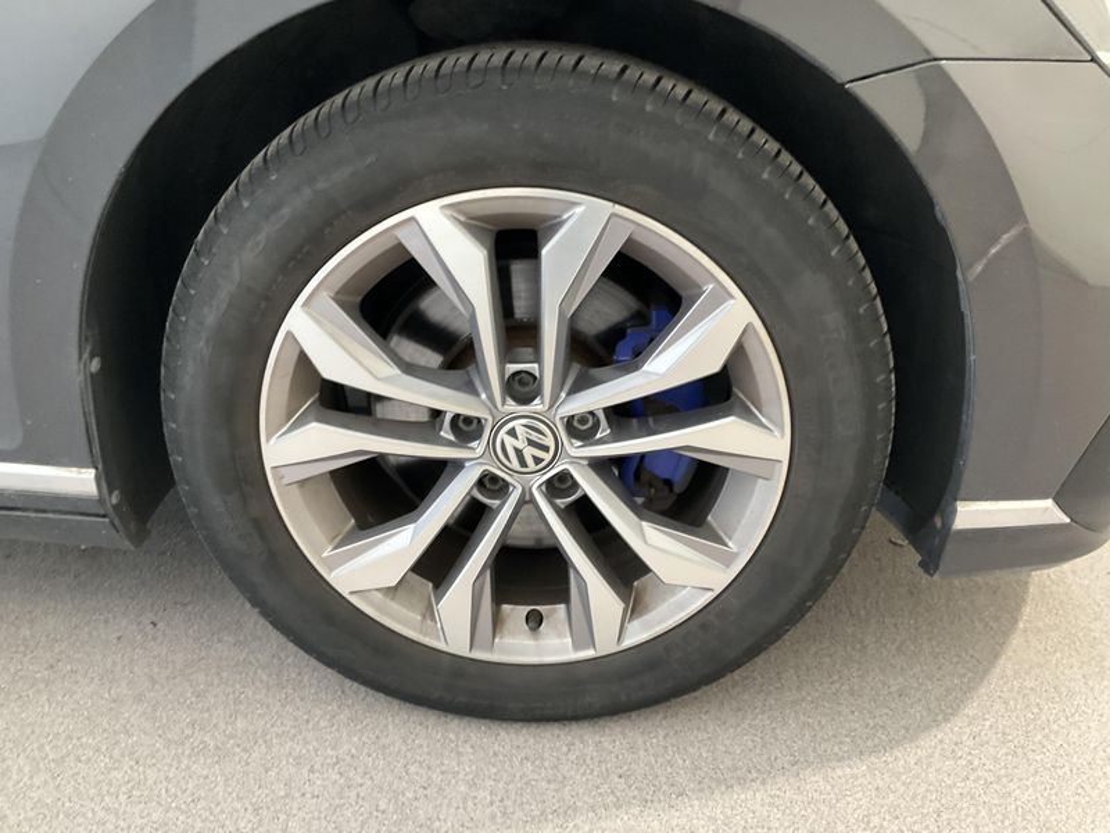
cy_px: 416
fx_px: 930
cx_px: 555
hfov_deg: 61.7
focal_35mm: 29
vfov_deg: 48.2
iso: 200
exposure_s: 1/33
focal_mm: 3
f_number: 1.8
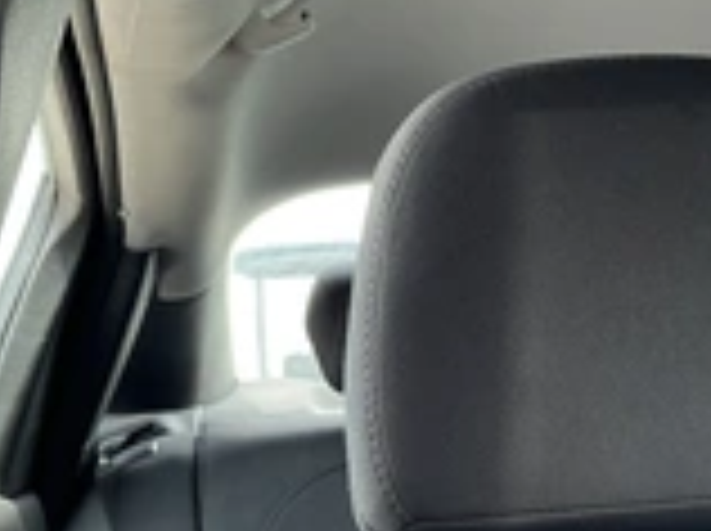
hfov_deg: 27.3
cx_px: 477
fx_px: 1456
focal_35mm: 71
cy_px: 396
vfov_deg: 20.5
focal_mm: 3
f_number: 1.8
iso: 64
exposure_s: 1/122
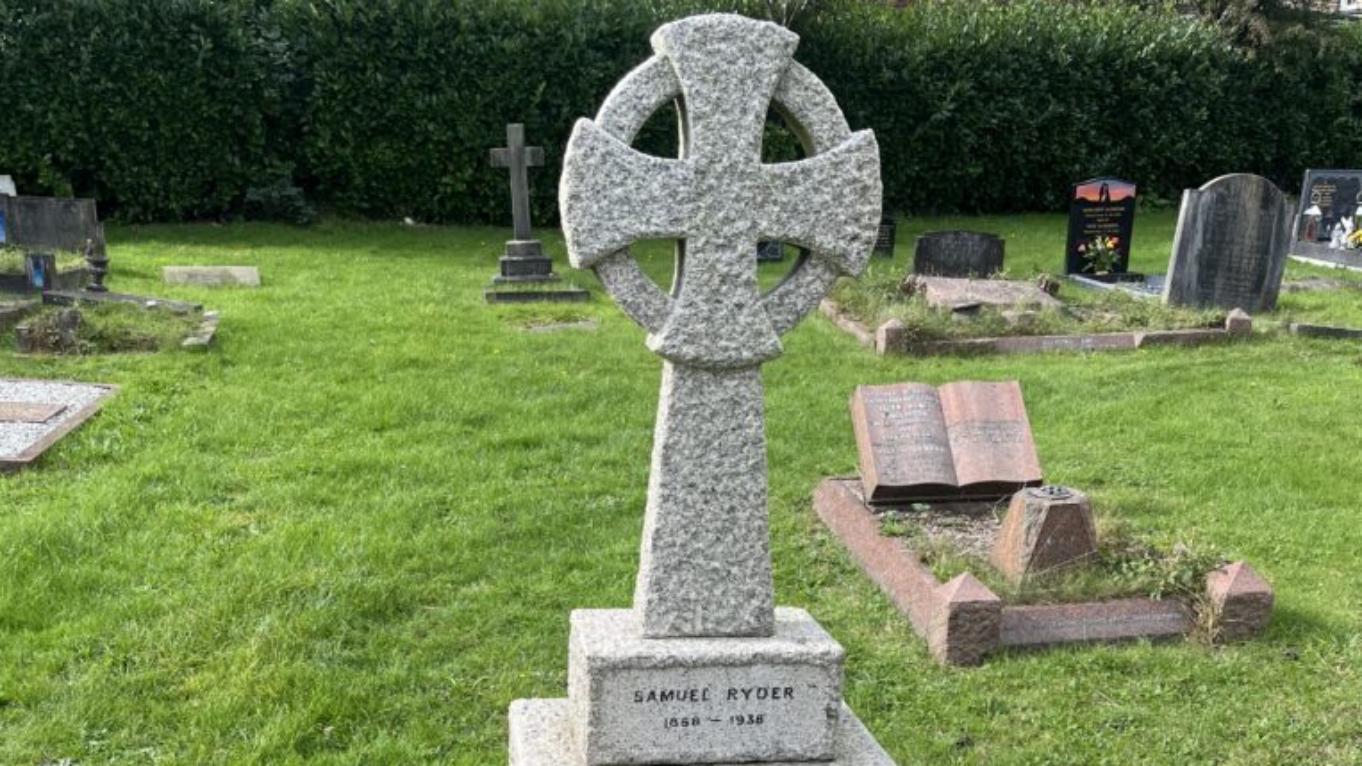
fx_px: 1372
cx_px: 682
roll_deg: +0.0
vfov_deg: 29.0
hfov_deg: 52.8
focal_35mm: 38
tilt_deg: -25.2
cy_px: 784
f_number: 1.6
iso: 50
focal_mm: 5.1
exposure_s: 1/1309
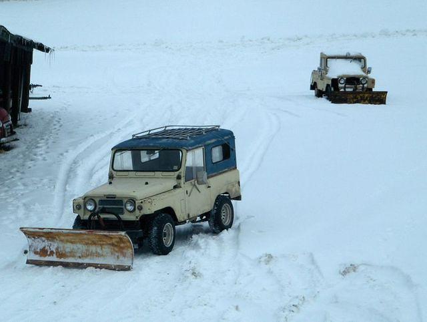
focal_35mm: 122
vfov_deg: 12.2
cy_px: 161
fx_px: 1507
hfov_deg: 16.1
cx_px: 214
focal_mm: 19.6
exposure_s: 1/192
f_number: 4.59
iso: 100
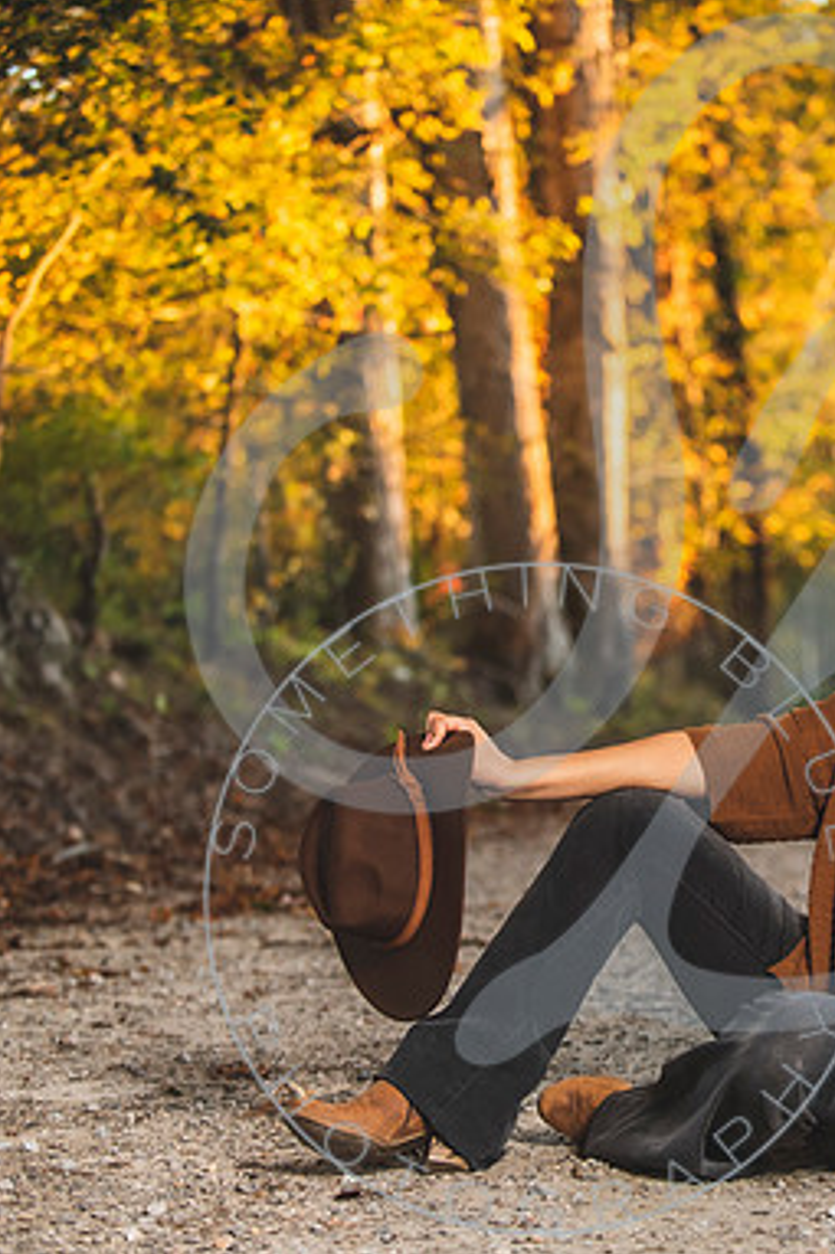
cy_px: 624
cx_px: 704
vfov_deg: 19.3
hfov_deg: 12.8
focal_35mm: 106
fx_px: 3691
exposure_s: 1/320
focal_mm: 70
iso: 400
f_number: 2.8
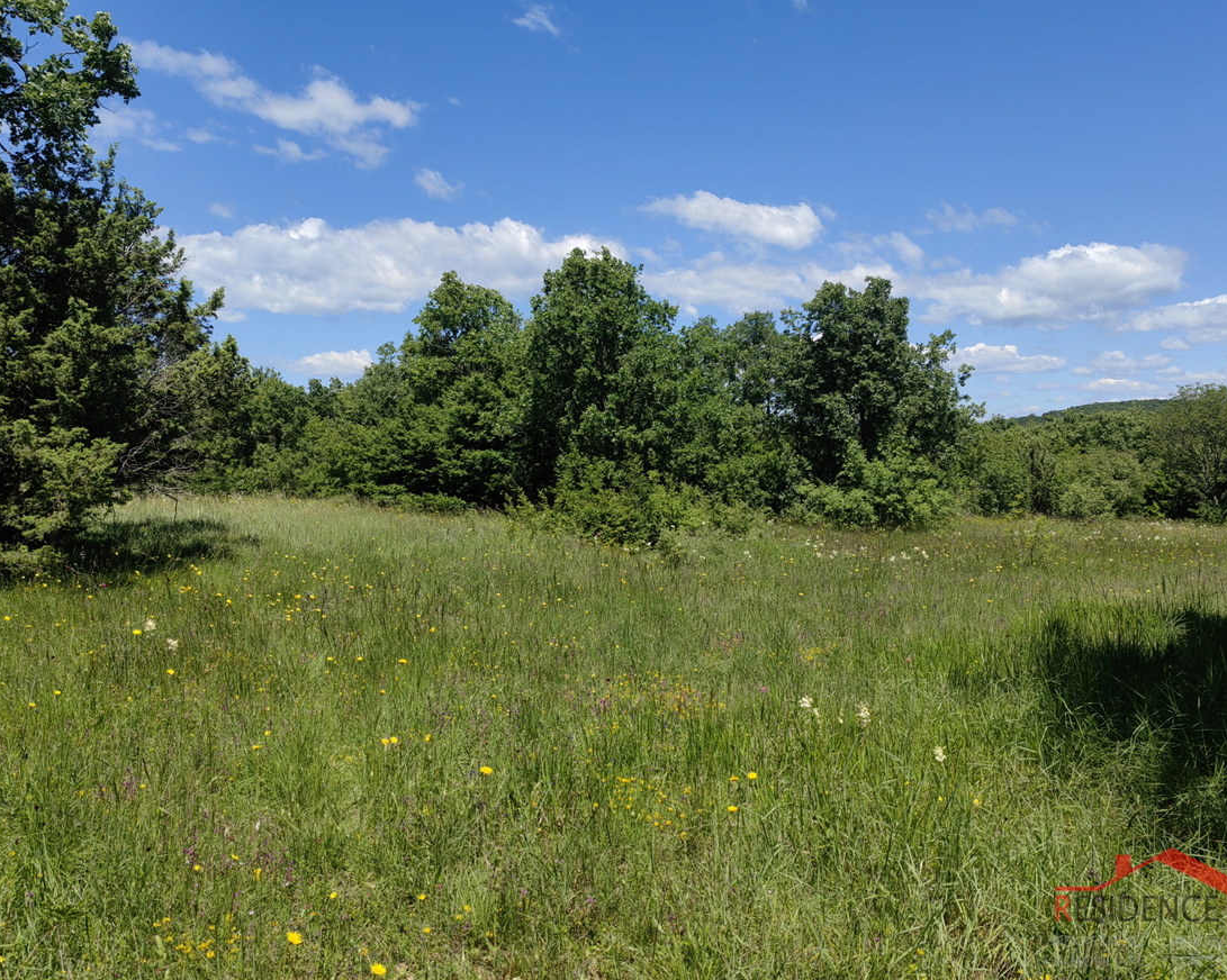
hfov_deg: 60.5
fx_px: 1053
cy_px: 488
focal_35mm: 29
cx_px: 610
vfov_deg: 50.0
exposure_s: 1/2725
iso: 50
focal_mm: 5.54
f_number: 1.8
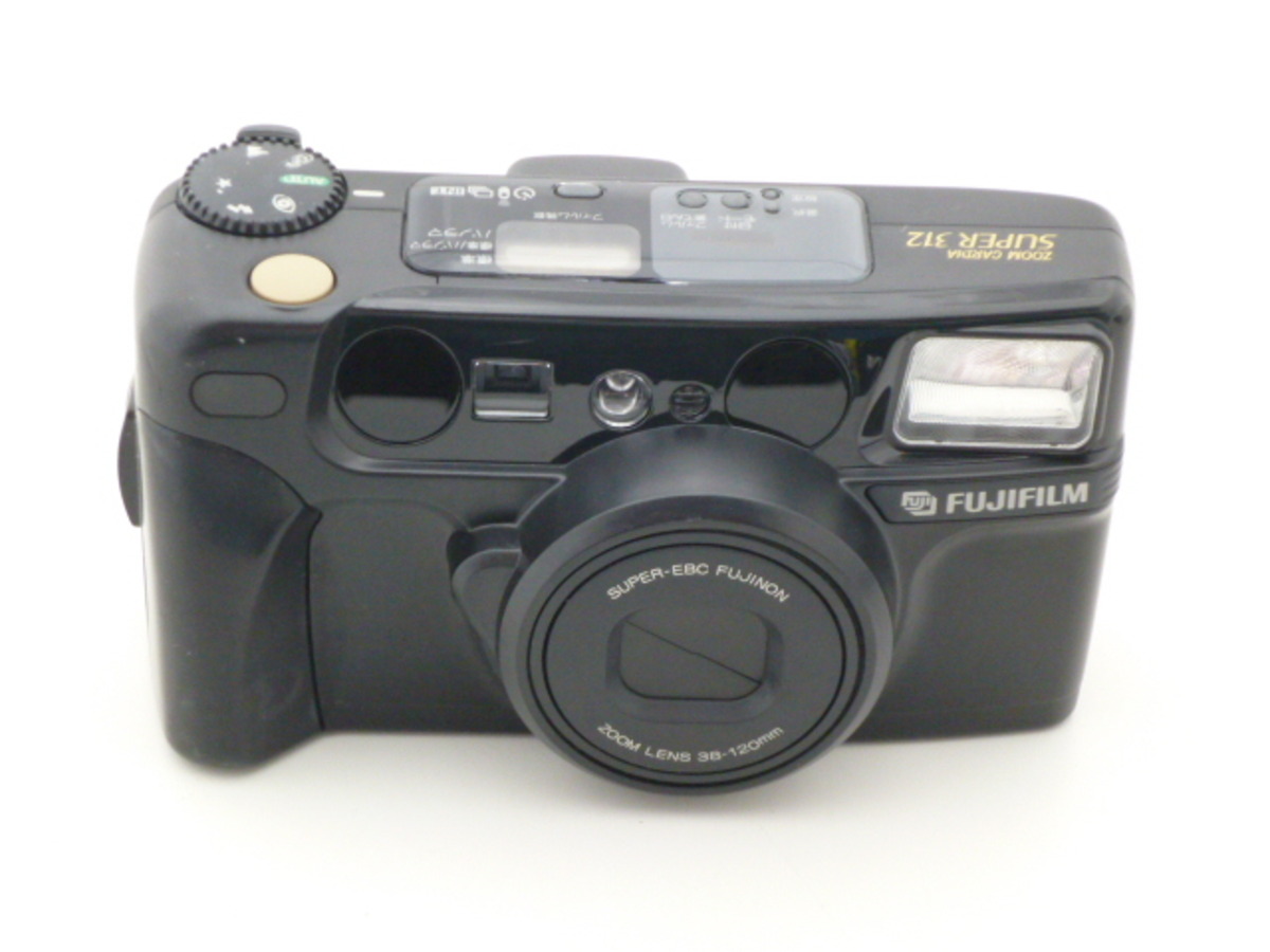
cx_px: 635
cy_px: 476
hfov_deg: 19.8
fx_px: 3632
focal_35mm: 99
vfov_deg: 14.9
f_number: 5.3
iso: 400
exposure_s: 1/20
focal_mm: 17.7
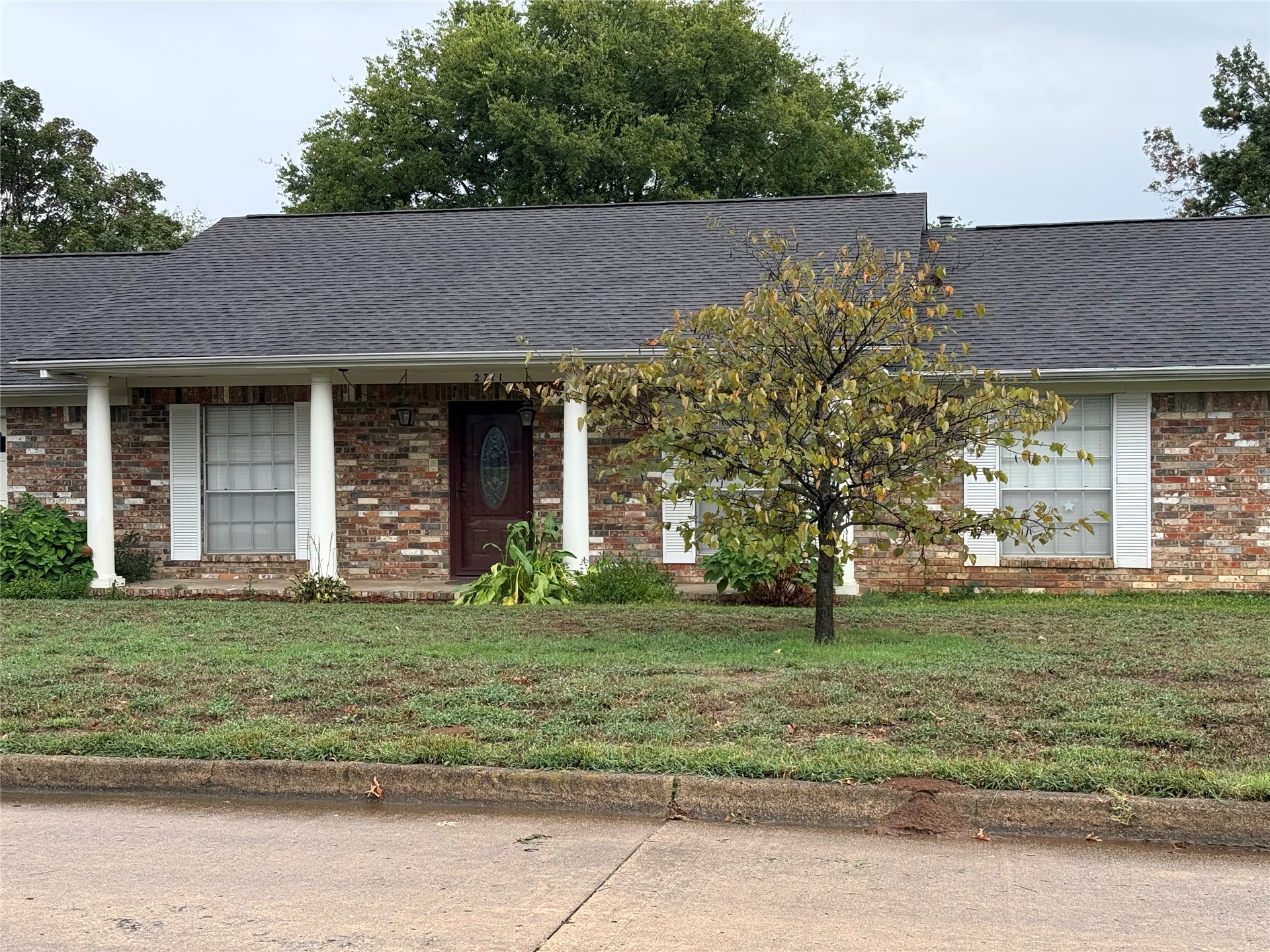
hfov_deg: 39.7
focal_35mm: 48
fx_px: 1761
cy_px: 476
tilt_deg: -0.8
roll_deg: -0.2
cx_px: 635
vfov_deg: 30.3
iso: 100
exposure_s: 1/778
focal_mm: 6.76
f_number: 1.78
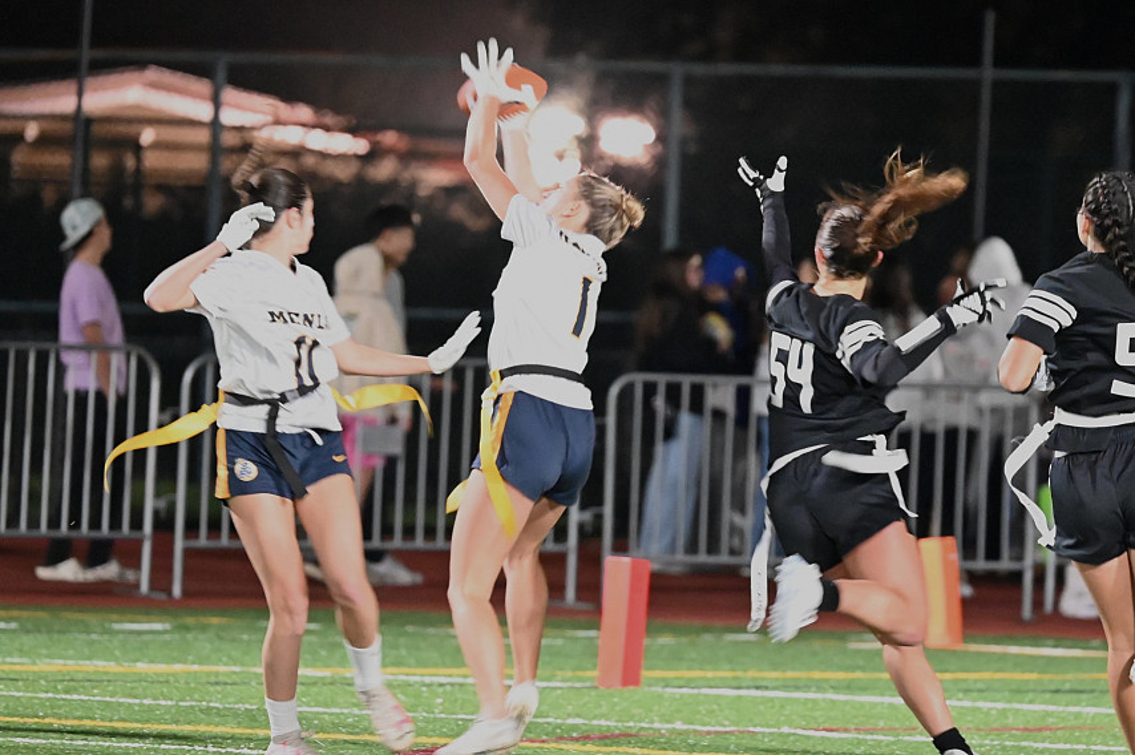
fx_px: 9136
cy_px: 378
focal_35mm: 290
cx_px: 568
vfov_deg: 4.7
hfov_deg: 7.1
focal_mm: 290
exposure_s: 1/125
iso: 12800
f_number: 5.3
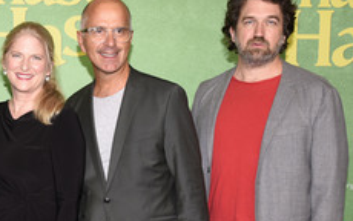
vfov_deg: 20.7
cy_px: 187
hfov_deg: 31.0
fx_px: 597
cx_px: 18
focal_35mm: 62
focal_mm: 31
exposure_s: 1/125
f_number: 6.3
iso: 500
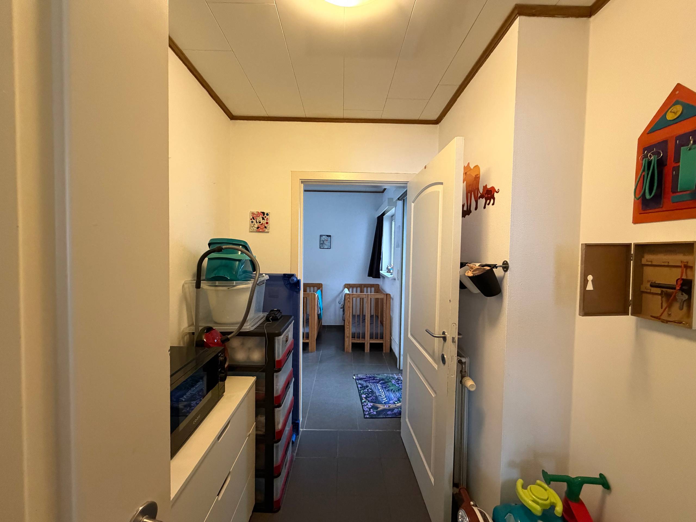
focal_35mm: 14
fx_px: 281
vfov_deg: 85.7
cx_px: 348
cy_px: 261
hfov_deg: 102.1
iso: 500
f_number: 2.2
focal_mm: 2.22
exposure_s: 1/50
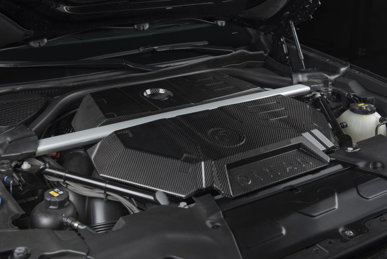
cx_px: 194
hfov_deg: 43.6
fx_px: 484
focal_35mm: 45
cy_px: 130
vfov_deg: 29.9
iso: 100
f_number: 5.6
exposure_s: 1/125
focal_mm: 45
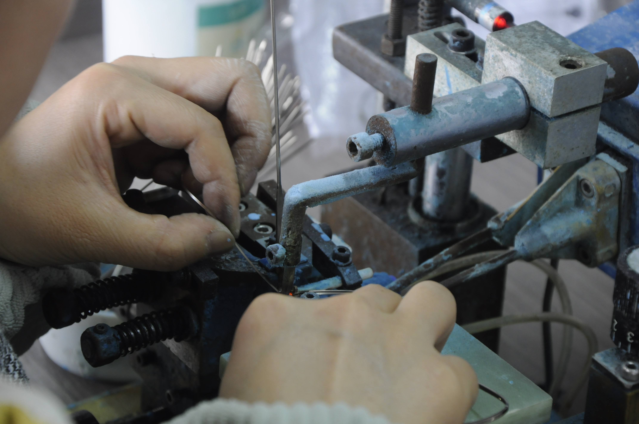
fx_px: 2393
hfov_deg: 15.2
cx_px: 320
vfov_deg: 10.1
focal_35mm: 135
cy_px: 212
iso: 800
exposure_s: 1/40
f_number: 8
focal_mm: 90
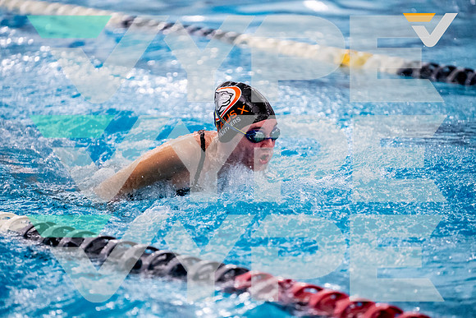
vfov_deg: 6.9
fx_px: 2645
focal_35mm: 200
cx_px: 238
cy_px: 159
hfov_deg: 10.3
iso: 6400
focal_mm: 200
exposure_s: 1/1250
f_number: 2.8
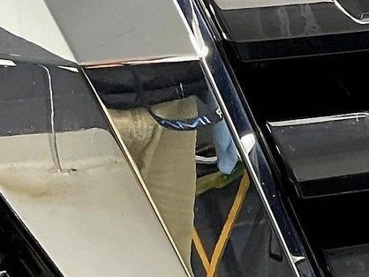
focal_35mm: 111
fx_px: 1184
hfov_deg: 15.7
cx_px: 620
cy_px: 60
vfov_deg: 13.3
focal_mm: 3
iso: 50
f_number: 1.8
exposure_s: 1/60
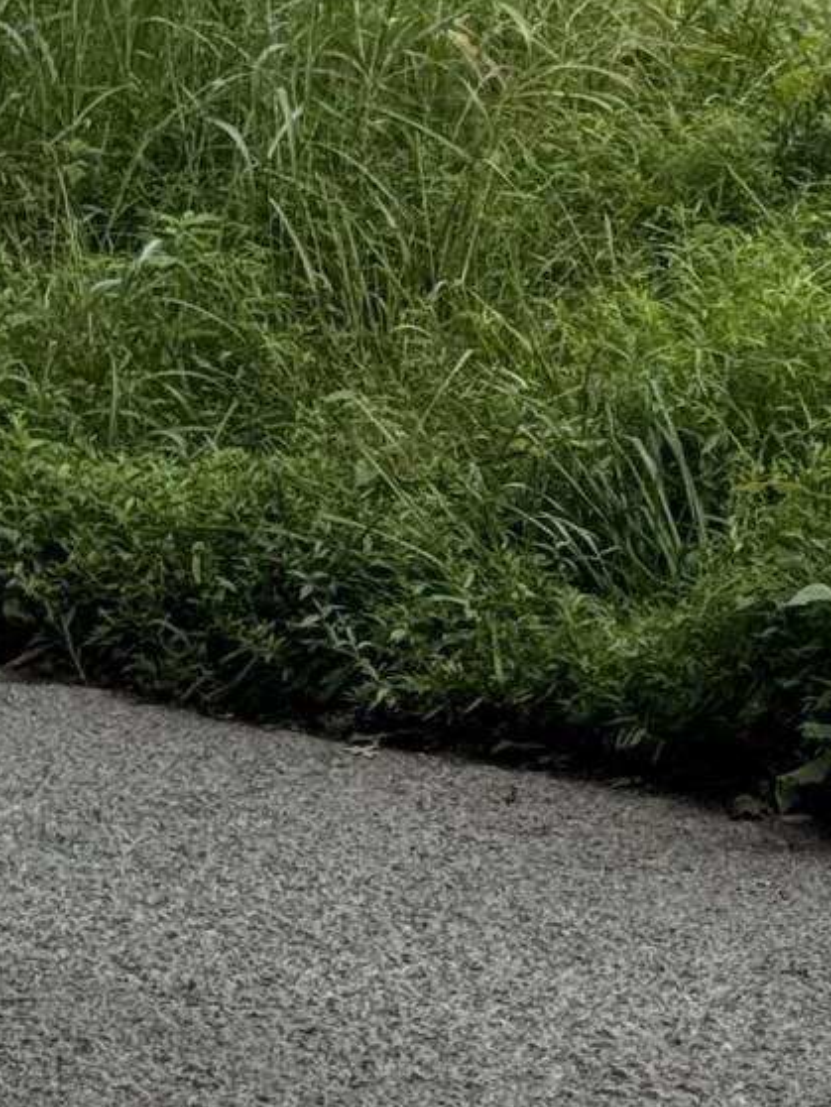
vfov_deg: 11.0
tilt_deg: -2.2
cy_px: -605
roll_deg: +0.5
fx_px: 5501
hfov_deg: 8.5
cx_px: 1176
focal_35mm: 172
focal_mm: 6.76
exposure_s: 1/4587
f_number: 1.78
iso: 64
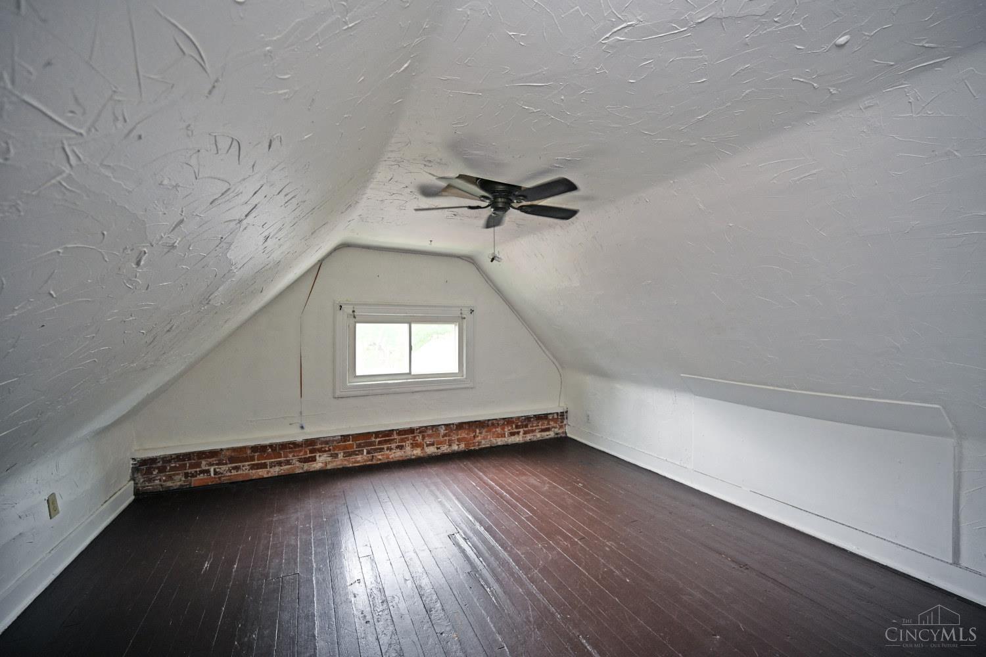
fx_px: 383
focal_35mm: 14
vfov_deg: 81.2
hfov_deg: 104.3
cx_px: 493
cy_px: 328
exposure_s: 1/60
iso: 450
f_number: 4
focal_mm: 14
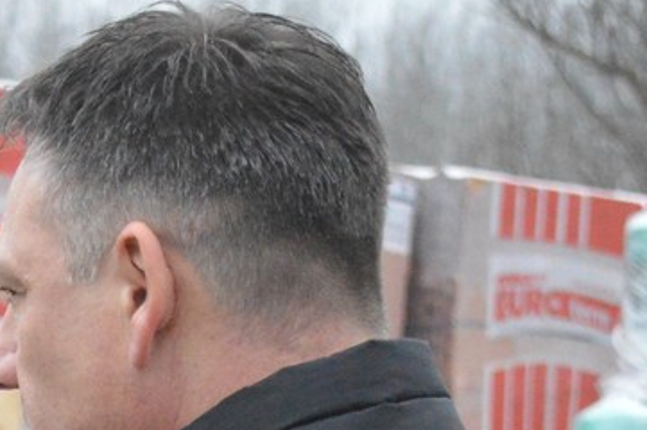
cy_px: 722
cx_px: -34
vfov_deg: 5.0
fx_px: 4848
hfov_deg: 7.6
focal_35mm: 270
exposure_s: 1/2000
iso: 3200
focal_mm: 40
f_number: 5
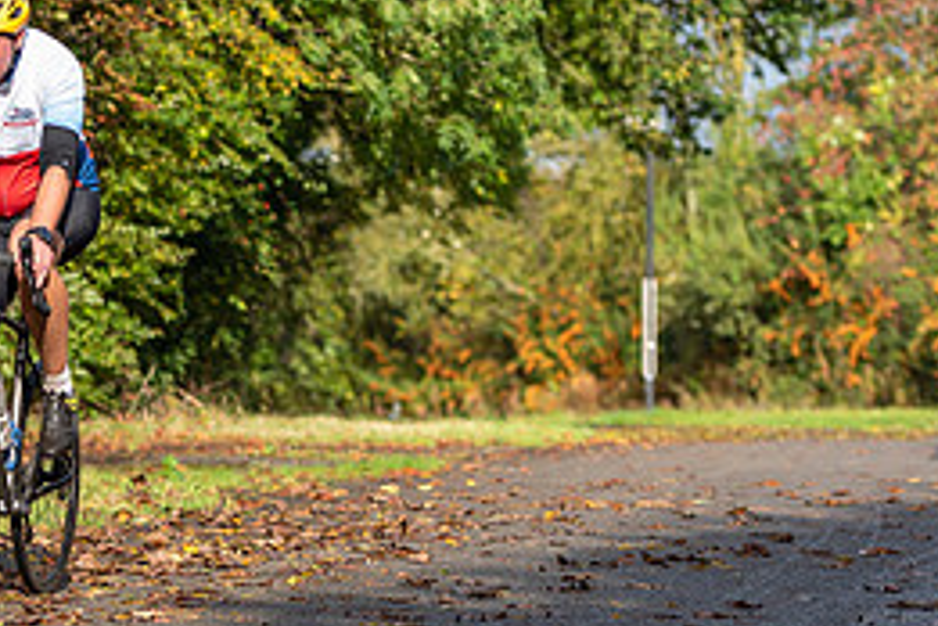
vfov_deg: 7.2
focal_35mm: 191
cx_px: -36
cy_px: 167
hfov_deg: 10.7
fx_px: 4976
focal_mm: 86
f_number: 3.2
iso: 200
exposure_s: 1/2000
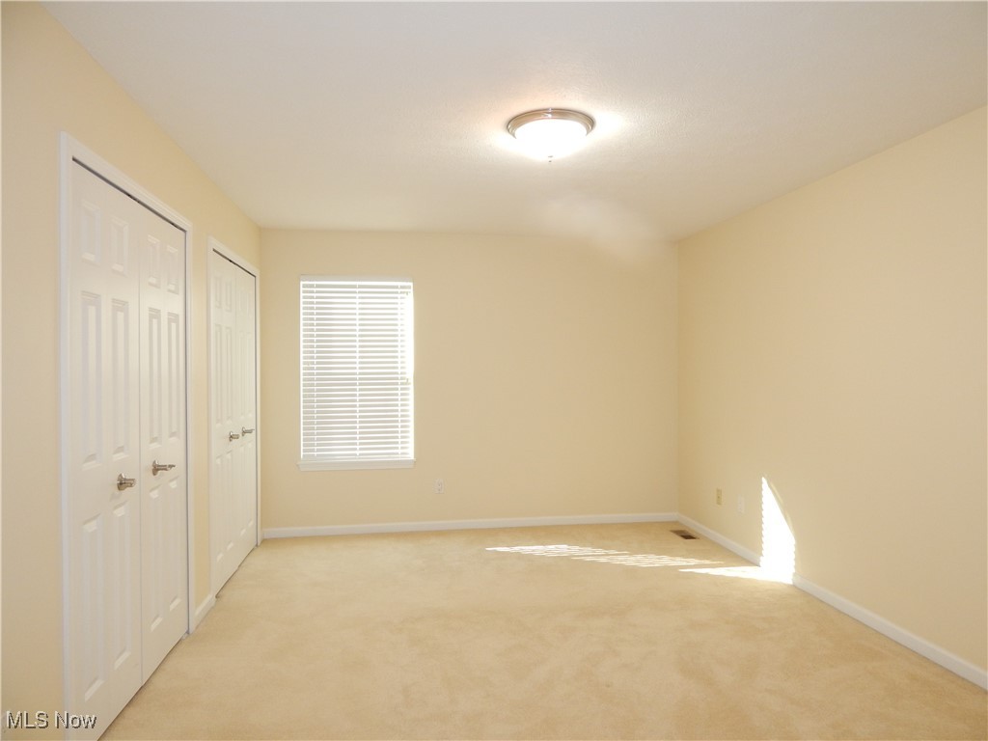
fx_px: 656
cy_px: 370
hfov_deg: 73.9
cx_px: 494
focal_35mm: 23
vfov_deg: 58.9
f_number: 3
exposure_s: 1/30
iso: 200
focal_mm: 4
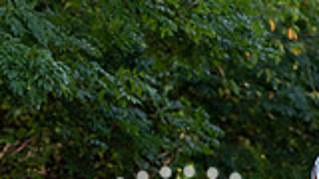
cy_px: 278
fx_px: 3747
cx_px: 345
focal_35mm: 443
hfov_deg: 4.9
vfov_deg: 2.7
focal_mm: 92
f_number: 3.2
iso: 200
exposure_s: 1/640
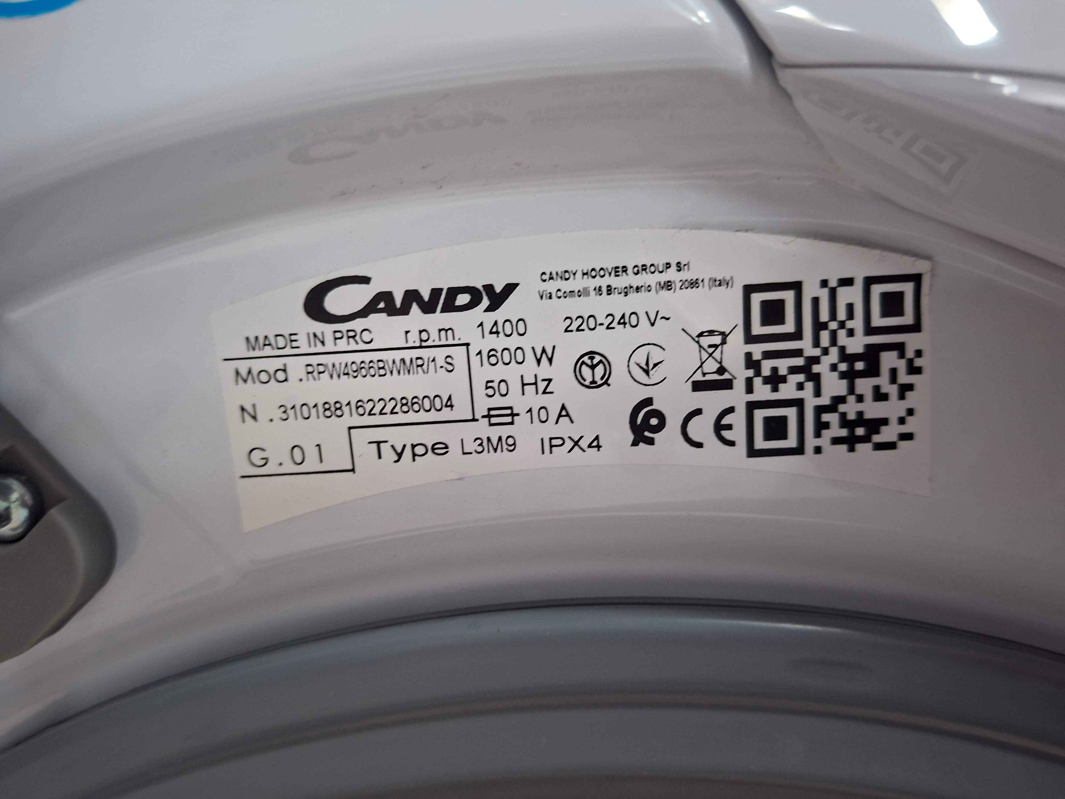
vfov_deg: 58.9
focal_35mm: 23
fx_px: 708
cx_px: 532
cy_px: 400
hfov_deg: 73.9
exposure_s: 1/33
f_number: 1.8
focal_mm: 5.54
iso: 400
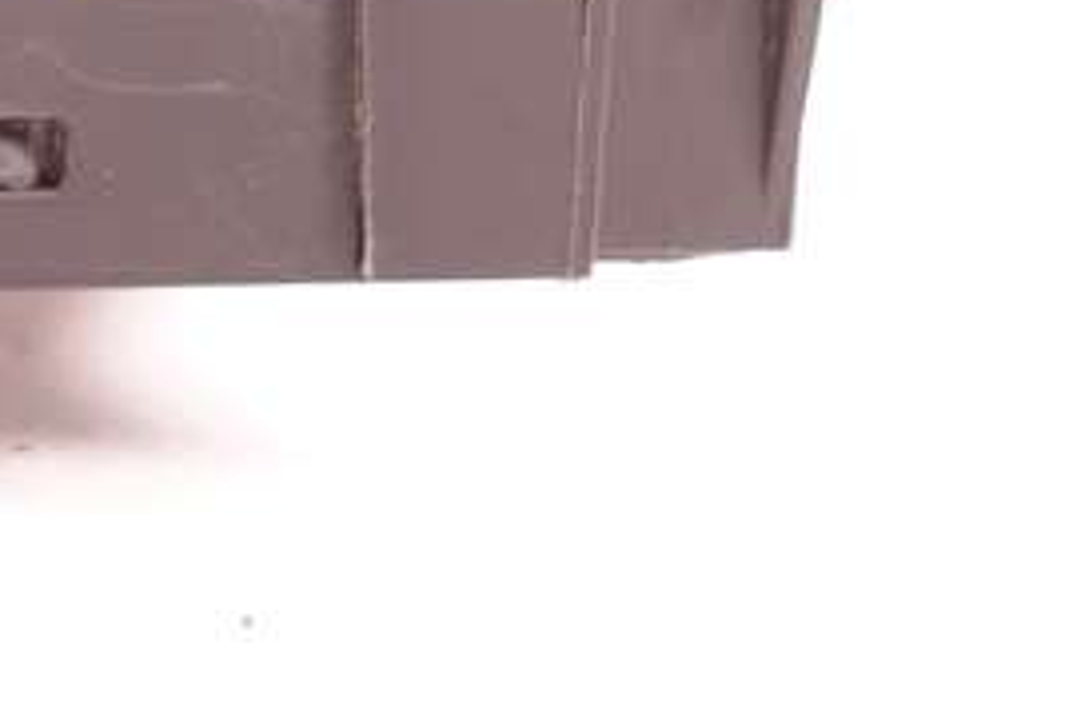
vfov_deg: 9.0
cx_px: -1396
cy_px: -794
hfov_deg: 11.9
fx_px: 4248
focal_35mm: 143
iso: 320
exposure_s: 1/30
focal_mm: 10.4
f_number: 2.5
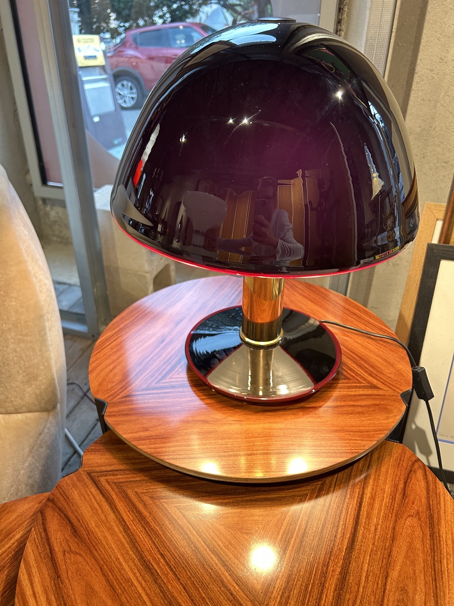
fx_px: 455
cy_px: 303
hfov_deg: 53.1
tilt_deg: -31.1
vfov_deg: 67.3
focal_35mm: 26
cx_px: 227
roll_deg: -1.6
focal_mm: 5.7
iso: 200
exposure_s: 1/50
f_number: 1.5
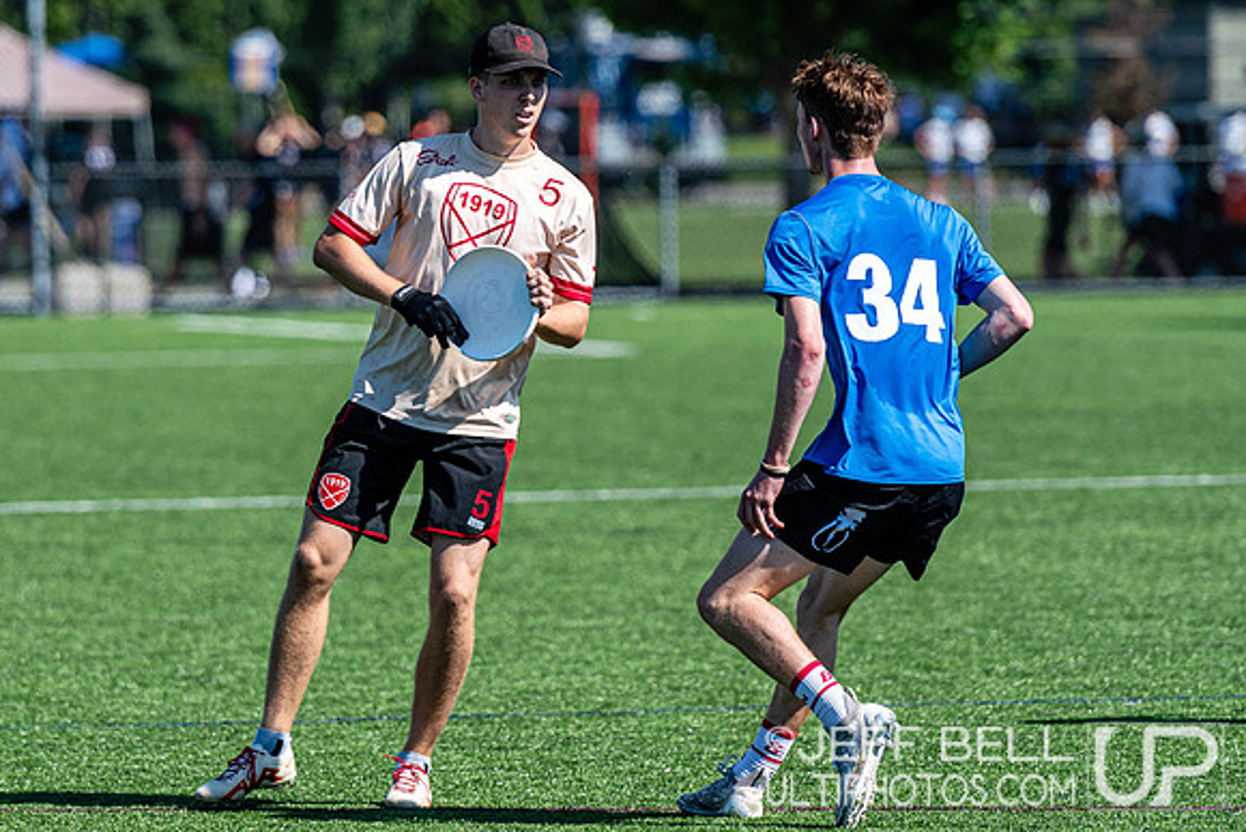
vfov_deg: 3.7
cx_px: 516
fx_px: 13023
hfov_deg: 5.5
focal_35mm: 376
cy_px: 316
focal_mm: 200
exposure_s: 1/1600
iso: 100
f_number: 3.2
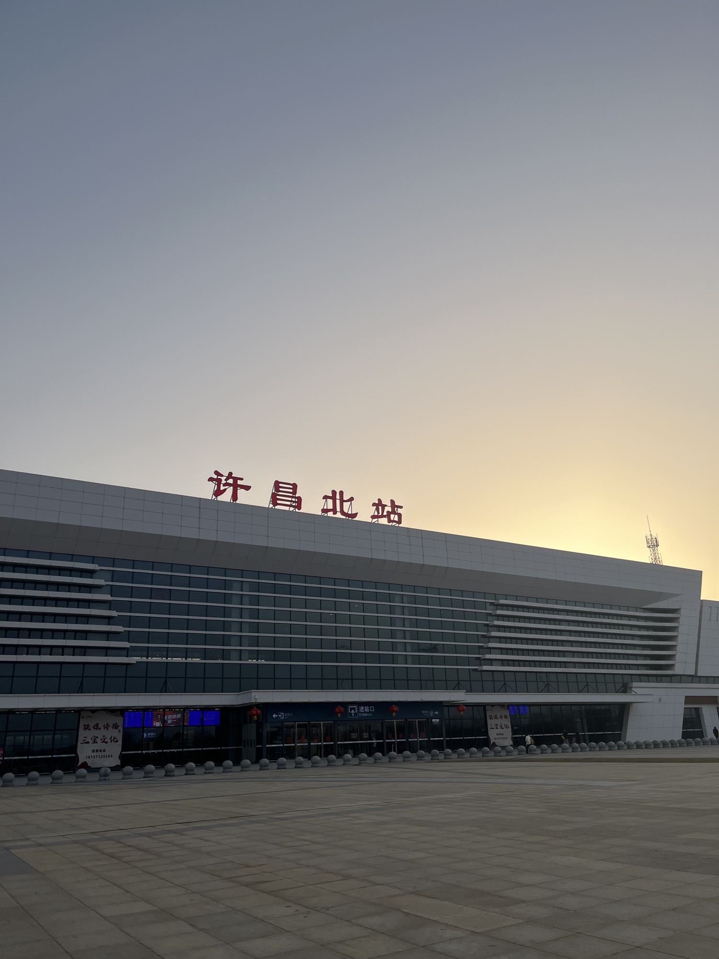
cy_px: 480
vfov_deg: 67.3
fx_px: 720
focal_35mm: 26
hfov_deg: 53.1
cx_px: 360
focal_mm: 5.1
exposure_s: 1/3413
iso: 50
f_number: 1.6
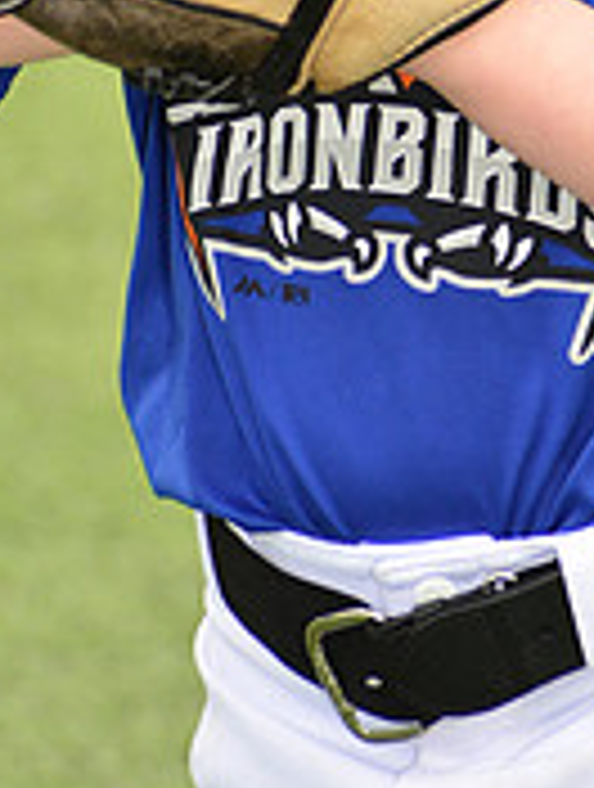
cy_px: -261
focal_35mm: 636
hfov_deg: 2.3
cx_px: 488
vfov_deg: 3.1
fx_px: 14499
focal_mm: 200
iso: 250
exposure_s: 1/200
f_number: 8
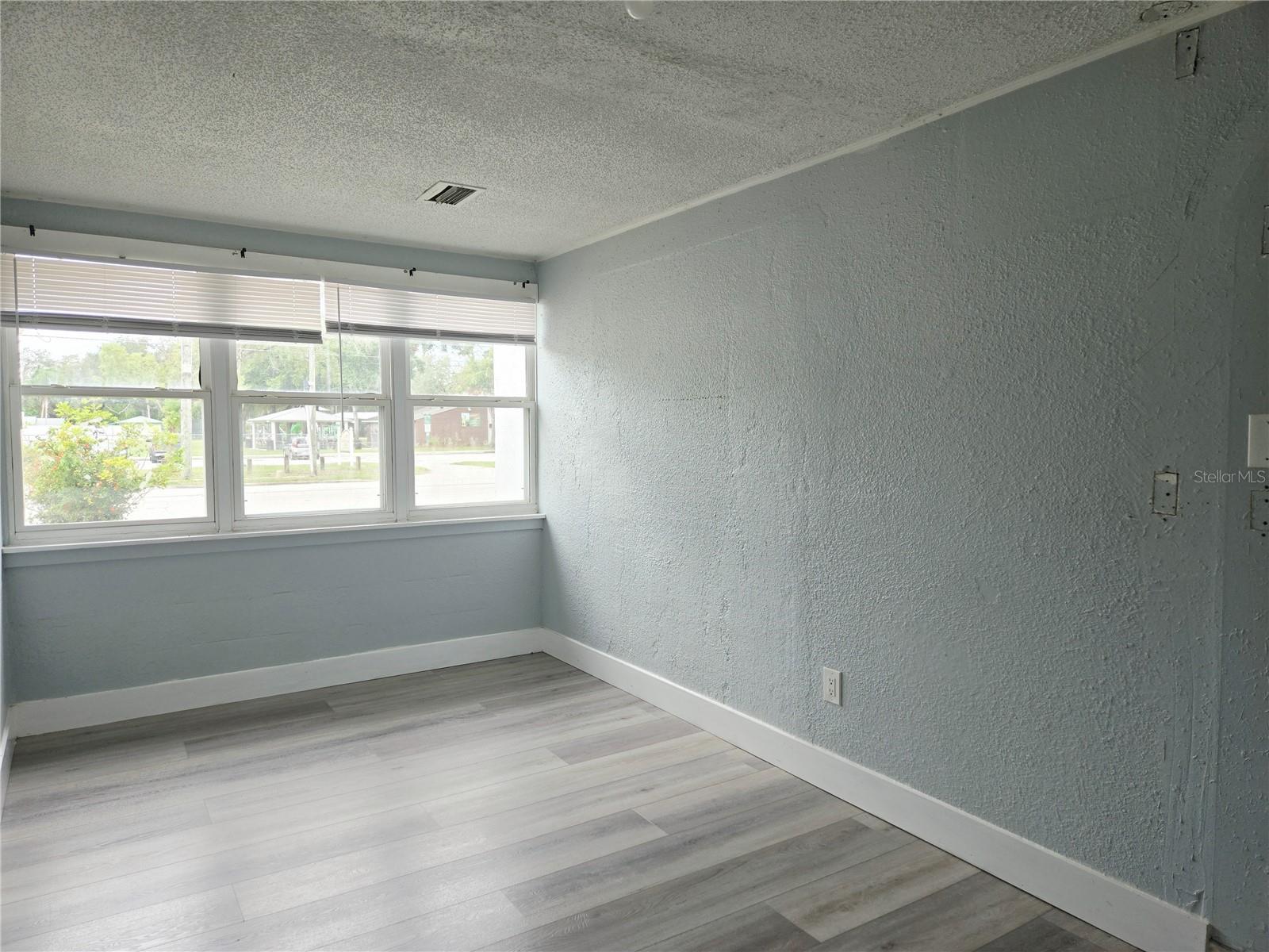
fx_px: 843
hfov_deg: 73.9
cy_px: 476
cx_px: 634
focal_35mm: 23
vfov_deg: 58.9
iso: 40
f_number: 1.8
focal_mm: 5.4
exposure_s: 1/180
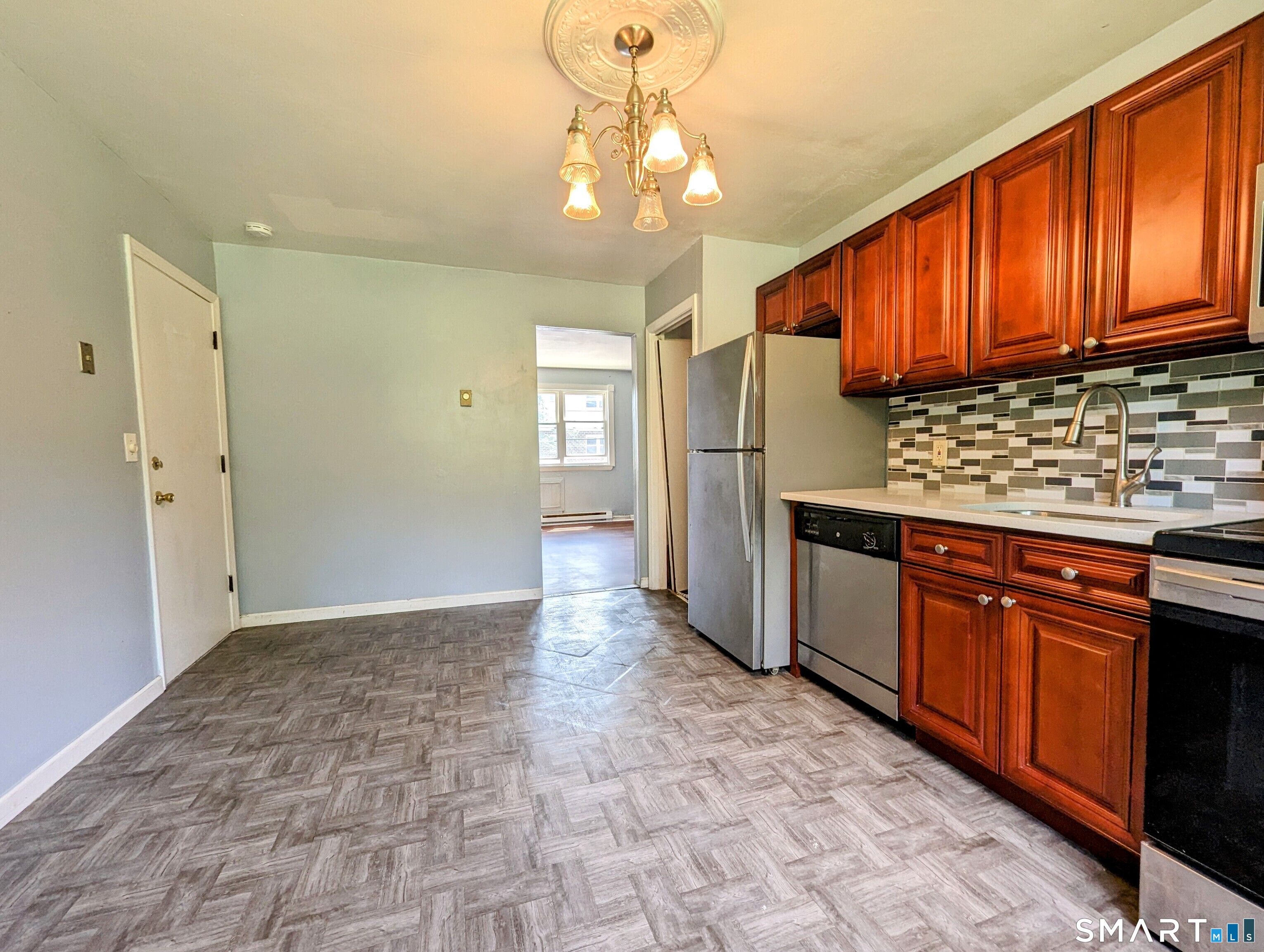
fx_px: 475
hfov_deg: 106.1
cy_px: 476
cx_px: 632
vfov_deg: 90.1
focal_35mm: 13
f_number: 2.2
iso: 57
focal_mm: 1.95
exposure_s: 1/60
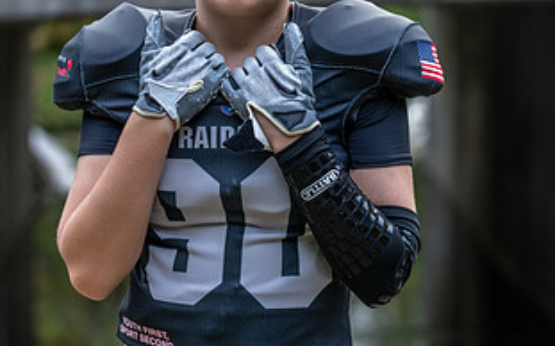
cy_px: 81
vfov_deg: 9.8
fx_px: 2011
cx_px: 257
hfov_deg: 15.7
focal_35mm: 133
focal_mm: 70
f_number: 2.8
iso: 250
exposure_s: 1/320
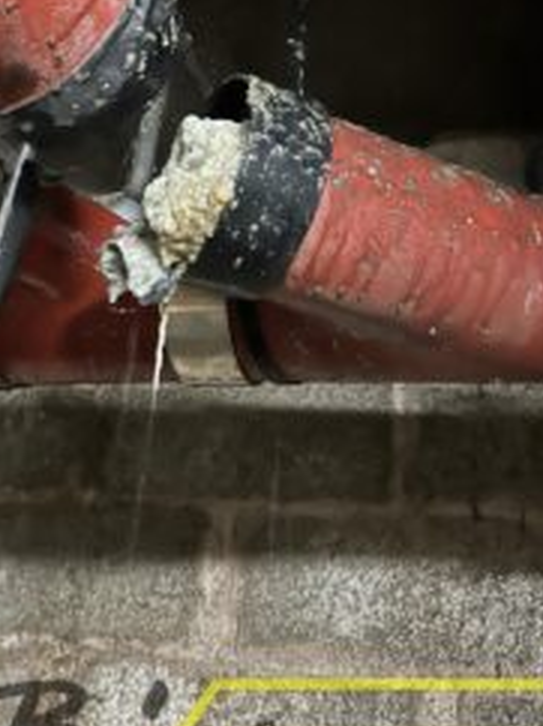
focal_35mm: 43
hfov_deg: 33.1
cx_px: 159
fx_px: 901
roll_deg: -8.4
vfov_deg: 43.2
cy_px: 231
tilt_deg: +30.2
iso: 640
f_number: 1.5
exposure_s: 1/10
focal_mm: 5.7
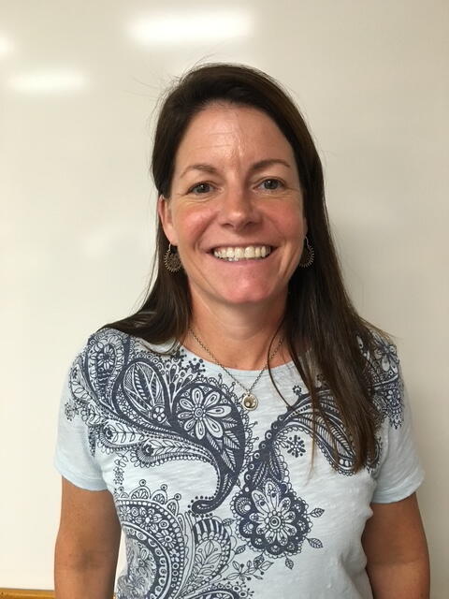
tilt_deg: -16.5
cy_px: 300
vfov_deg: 61.7
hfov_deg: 48.2
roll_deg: +1.9
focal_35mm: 29
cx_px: 224
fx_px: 502
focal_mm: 4.15
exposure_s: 1/30
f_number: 2.2
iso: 125
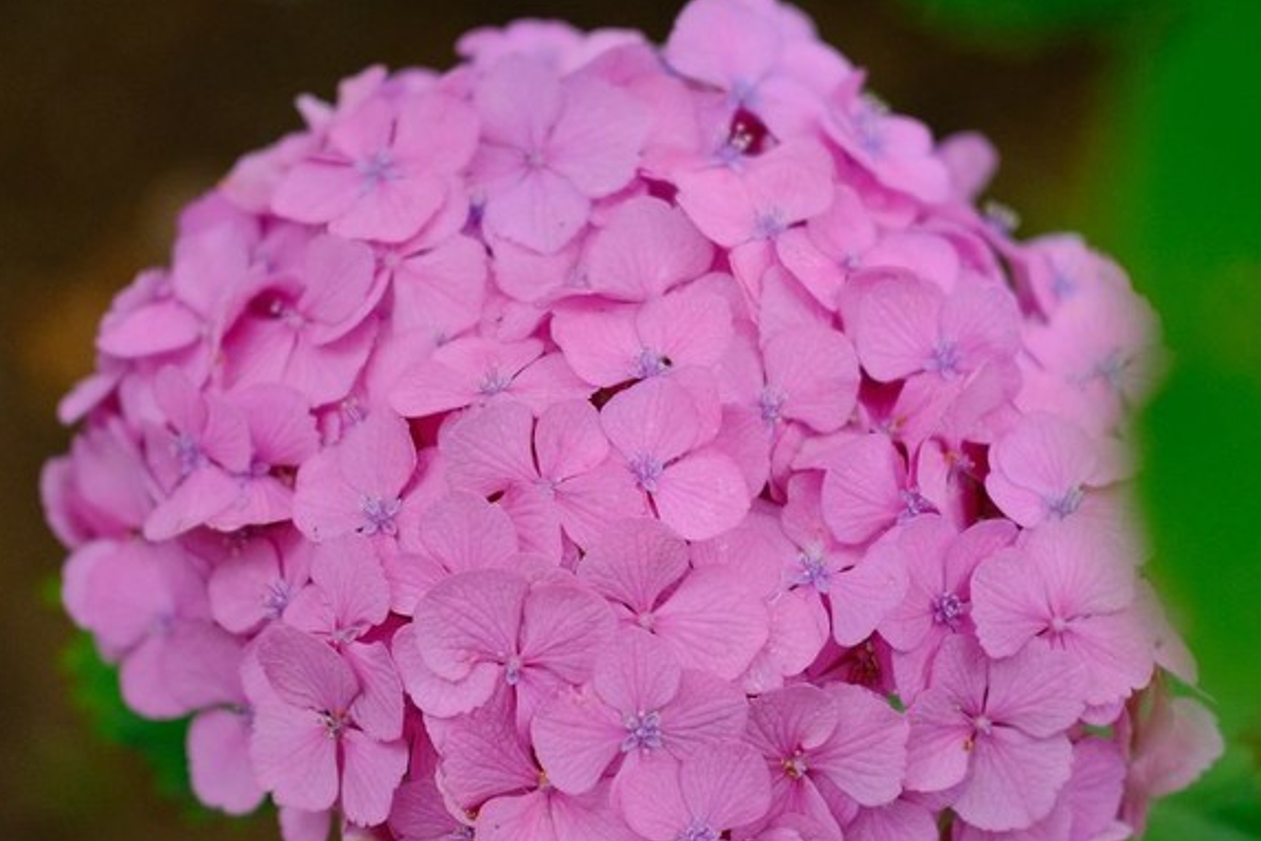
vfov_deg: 12.3
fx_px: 3888
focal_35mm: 111
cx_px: 623
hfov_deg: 18.4
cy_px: 478
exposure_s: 1/600
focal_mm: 35
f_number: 2
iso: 640
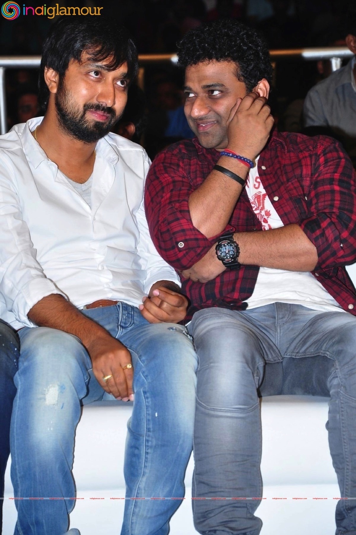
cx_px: 178
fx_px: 2341
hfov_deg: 8.7
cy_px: 268
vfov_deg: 13.1
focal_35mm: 158
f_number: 6.3
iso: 400
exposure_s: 1/125
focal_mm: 105
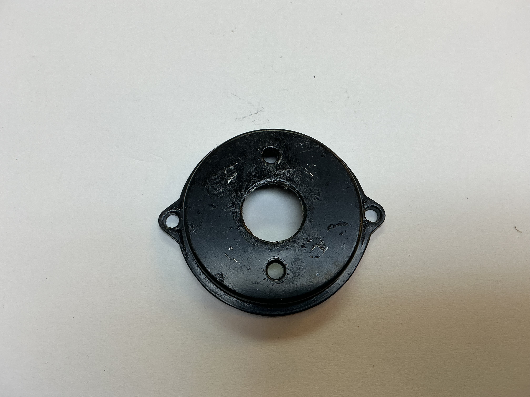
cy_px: 198
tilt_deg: -75.5
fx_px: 444
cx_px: 265
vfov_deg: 48.2
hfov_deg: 61.7
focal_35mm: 29
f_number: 1.8
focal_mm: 3
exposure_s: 1/100
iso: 32
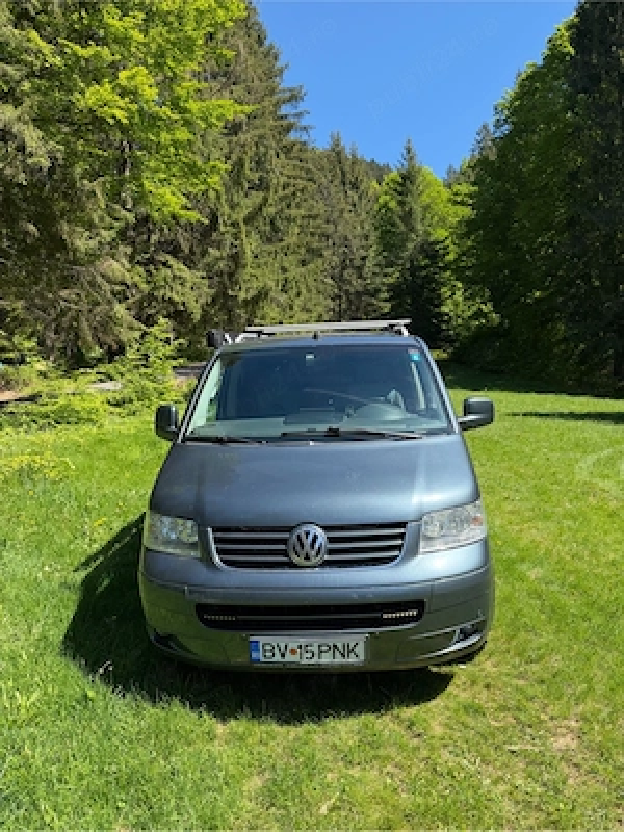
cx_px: 312
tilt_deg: +0.8
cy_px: 416
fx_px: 577
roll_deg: +2.2
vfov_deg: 71.6
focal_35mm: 24
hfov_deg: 56.8
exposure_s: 1/1361
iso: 80
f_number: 1.78
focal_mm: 6.76
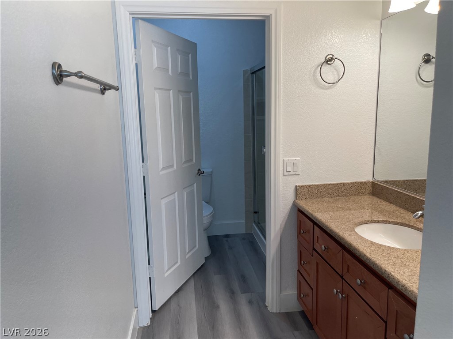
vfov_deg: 54.9
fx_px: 327
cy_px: 170
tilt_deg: -9.0
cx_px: 226
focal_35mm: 25
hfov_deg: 69.4
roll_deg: +1.5
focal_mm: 5.1
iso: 40
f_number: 1.6
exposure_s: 1/120
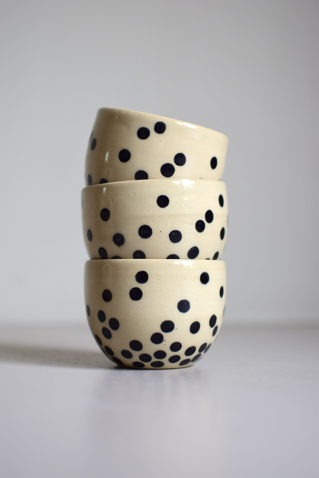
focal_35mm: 52
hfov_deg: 25.8
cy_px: 239
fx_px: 698
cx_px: 160
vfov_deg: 37.8
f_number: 2.5
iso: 250
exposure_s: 1/320
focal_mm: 35
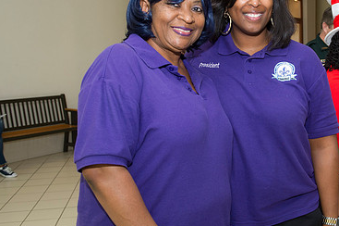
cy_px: 97
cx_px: 243
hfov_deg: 39.6
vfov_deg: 27.4
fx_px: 461
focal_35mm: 49
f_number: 5.6
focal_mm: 31
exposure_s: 1/250
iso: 1250
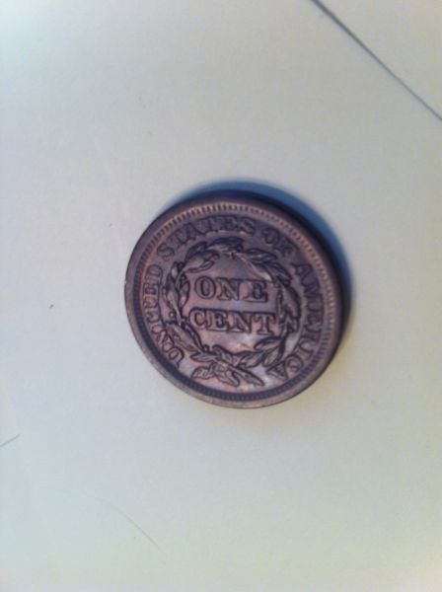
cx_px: 221
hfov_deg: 40.6
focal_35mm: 35
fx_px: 598
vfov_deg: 52.7
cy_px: 296
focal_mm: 3.85
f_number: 2.8
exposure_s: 1/20
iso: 80
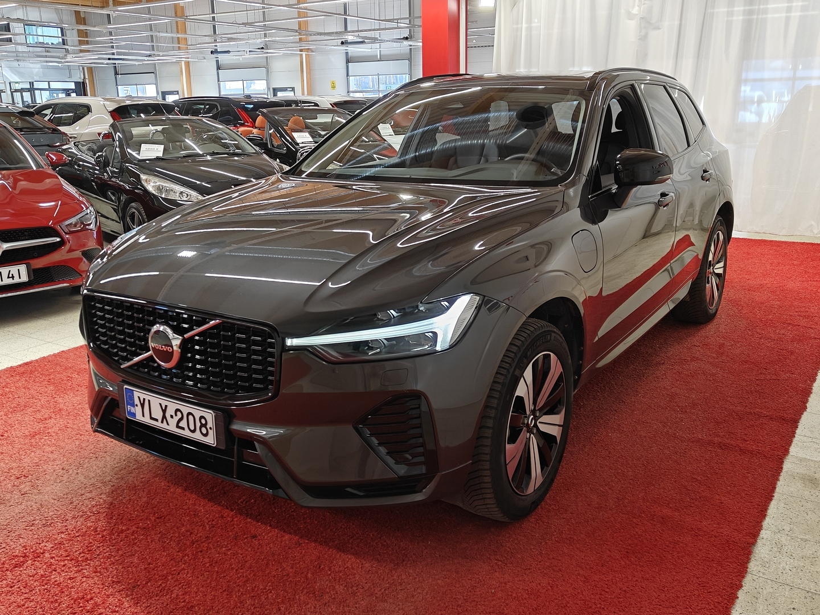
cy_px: 308
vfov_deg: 44.2
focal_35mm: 32
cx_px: 410
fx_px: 758
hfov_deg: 56.8
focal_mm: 5.59
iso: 100
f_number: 1.8
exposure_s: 1/120
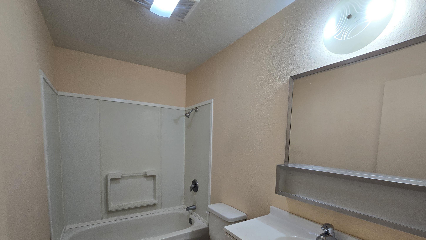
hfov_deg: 103.0
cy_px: 163
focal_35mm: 15
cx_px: 209
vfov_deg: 68.3
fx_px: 169
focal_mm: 2.2
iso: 100
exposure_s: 1/60
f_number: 2.2
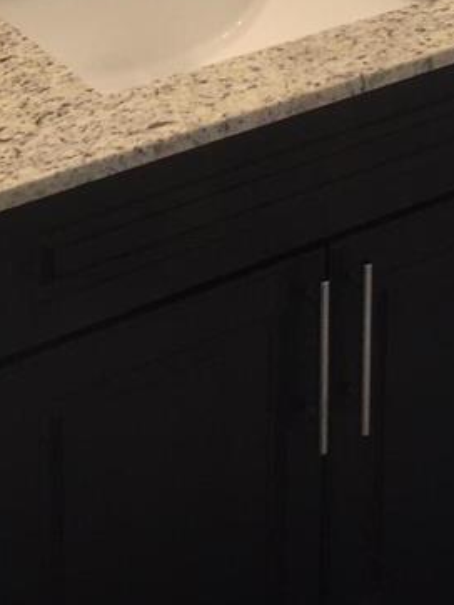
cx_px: 202
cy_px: -352
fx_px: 1680
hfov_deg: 15.4
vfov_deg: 17.9
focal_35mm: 96
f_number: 2.2
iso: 32
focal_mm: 4.15
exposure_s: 1/60
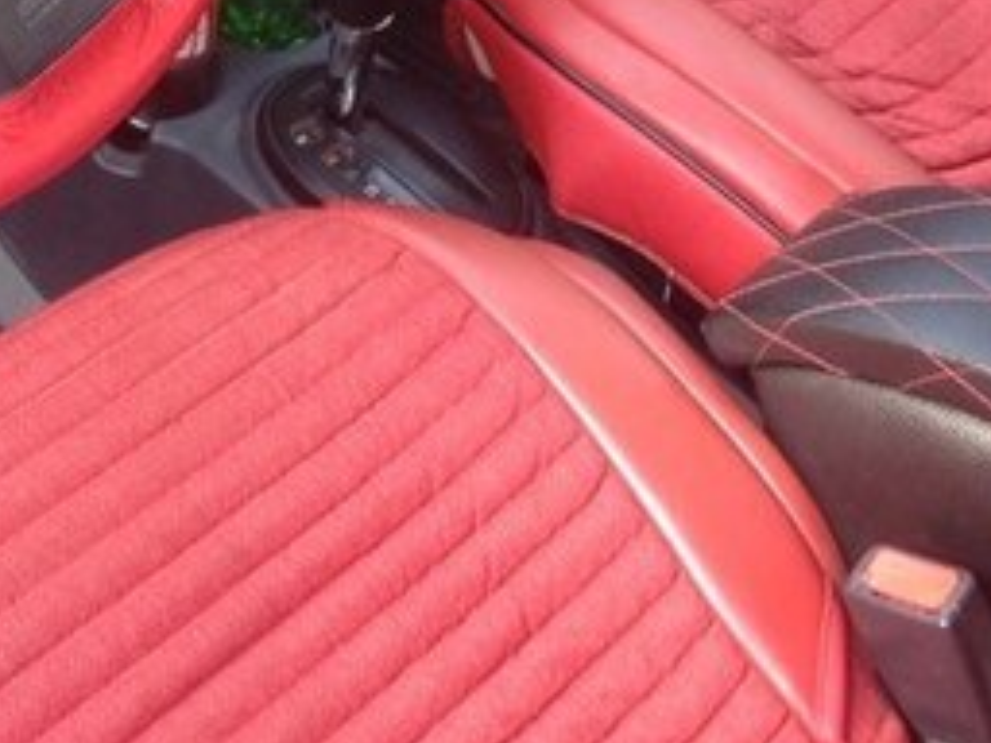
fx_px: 2433
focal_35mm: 85
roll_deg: -6.9
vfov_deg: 16.6
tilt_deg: -38.2
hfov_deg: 22.8
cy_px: -149
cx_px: 236
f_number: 2.4
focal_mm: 4.12
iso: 50
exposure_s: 1/24
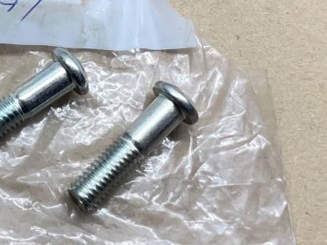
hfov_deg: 16.9
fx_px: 1001
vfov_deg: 13.1
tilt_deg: -67.4
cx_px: -153
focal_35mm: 106
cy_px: -132
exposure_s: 1/100
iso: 64
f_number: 1.6
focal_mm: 4.2
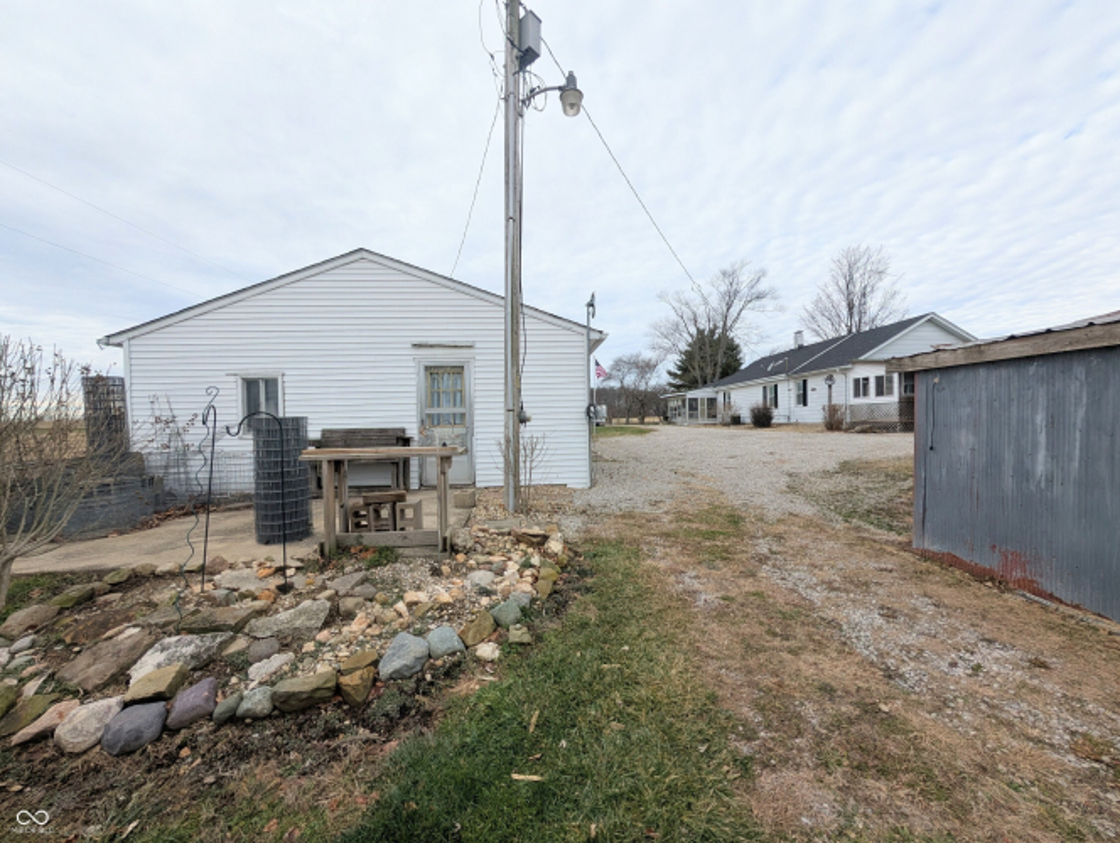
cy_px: 422
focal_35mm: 12
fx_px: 389
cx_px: 560
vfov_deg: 94.6
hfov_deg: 110.5
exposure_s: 1/1362
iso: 55
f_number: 1.7
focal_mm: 2.02
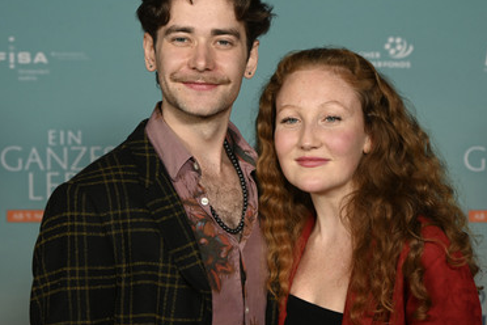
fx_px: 1393
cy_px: 140
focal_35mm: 103
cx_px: 261
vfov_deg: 13.3
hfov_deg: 19.8
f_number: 6.3
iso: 1000
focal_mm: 85
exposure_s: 1/200
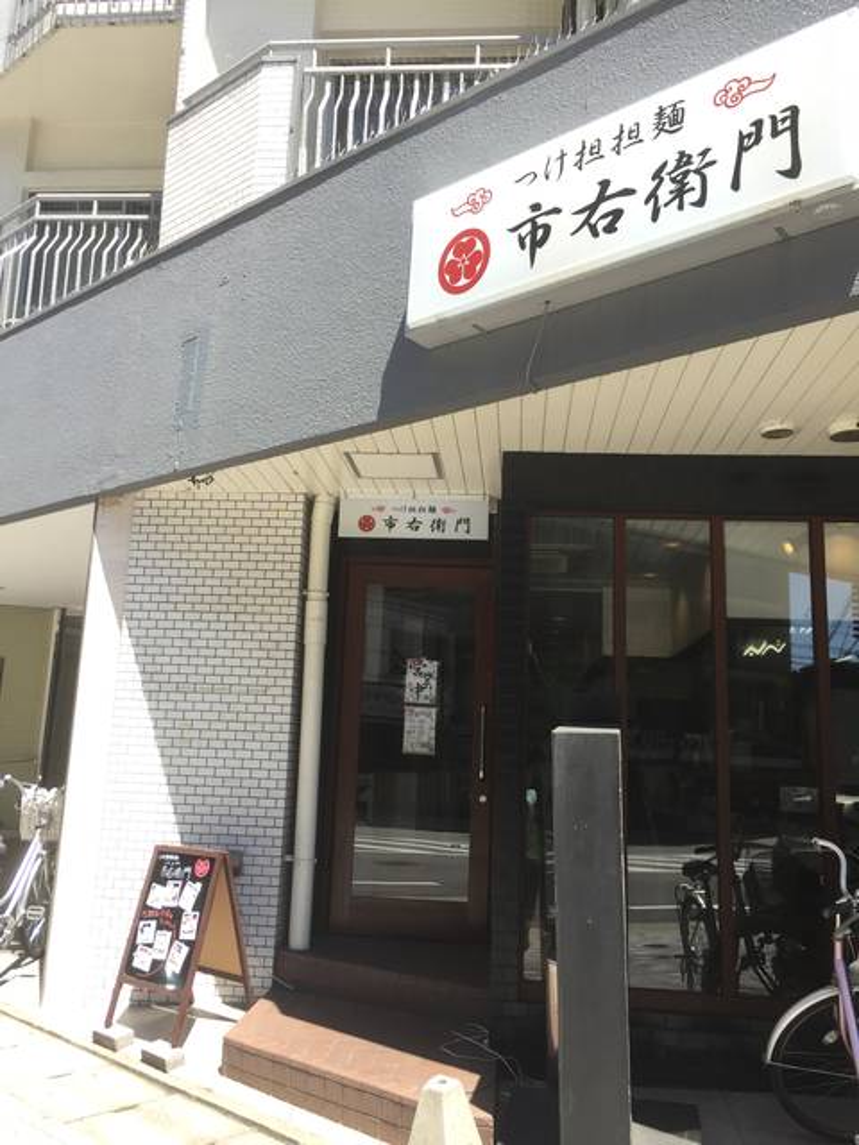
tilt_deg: +12.7
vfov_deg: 61.7
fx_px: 960
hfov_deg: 48.2
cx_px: 430
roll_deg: -1.8
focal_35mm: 29
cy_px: 572
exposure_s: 1/444
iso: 32
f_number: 2.2
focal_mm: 4.15
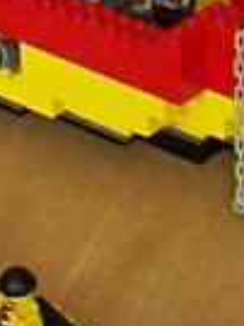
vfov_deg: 8.4
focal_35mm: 213
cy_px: -511
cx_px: 94
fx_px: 2005
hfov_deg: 7.0
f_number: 2.8
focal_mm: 4.7
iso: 200
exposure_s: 1/10
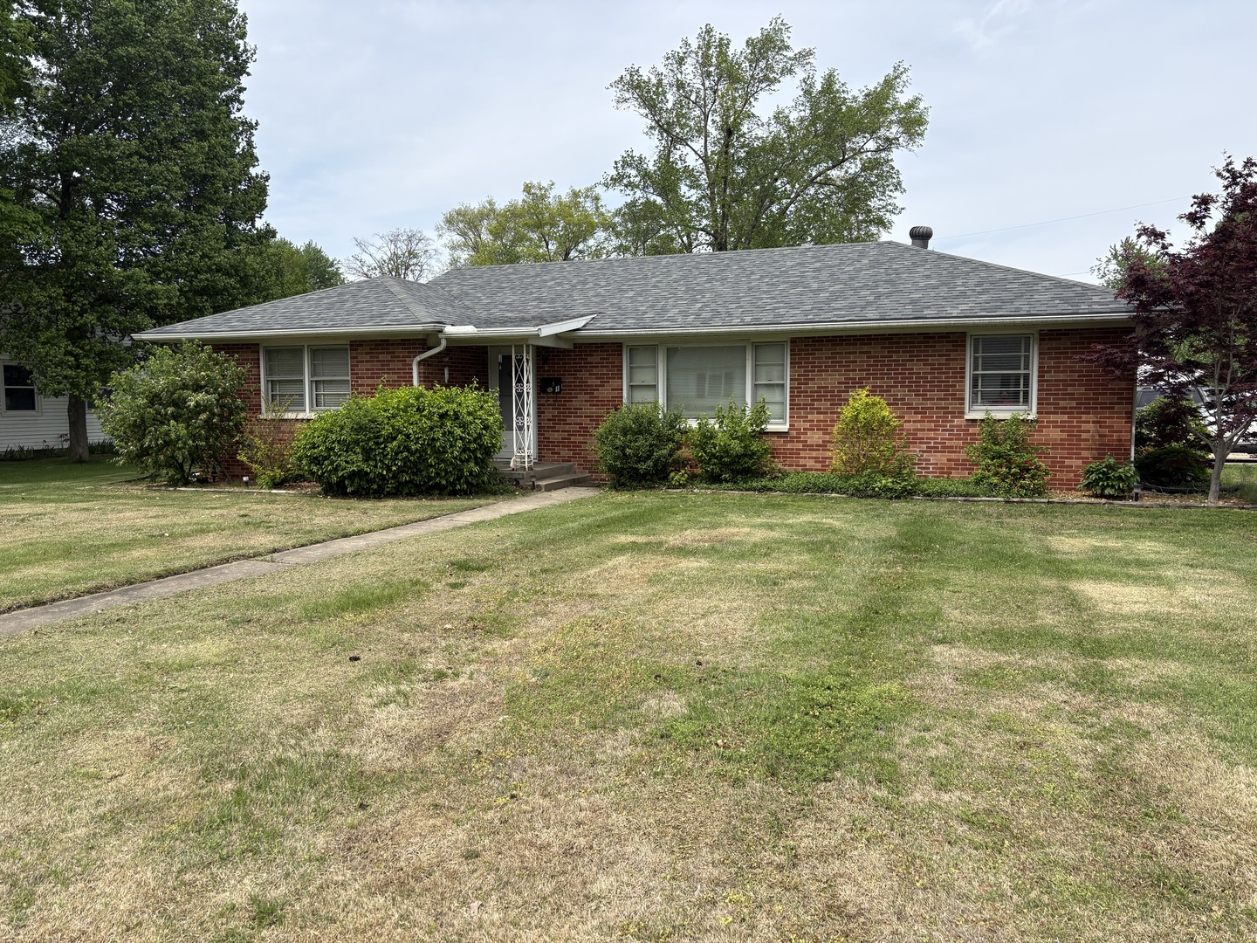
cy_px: 472
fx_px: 944
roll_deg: -0.2
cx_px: 628
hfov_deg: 67.3
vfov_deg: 53.1
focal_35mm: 26
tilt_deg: -4.7
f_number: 1.6
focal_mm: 5.96
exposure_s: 1/2747
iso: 50
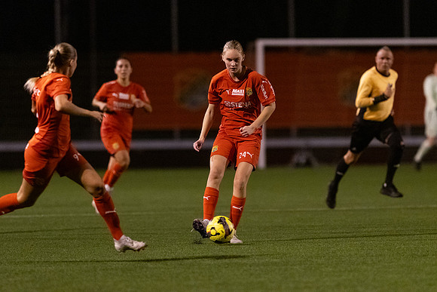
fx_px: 5586
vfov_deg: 3.0
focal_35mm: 460
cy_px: 146
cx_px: 218
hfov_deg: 4.5
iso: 8000
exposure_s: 1/640
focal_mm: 300
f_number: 3.2
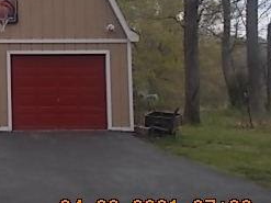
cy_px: 8
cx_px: -64
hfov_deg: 16.5
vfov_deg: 12.8
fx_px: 892
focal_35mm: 114
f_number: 4.2
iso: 80
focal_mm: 7.9
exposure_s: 1/100
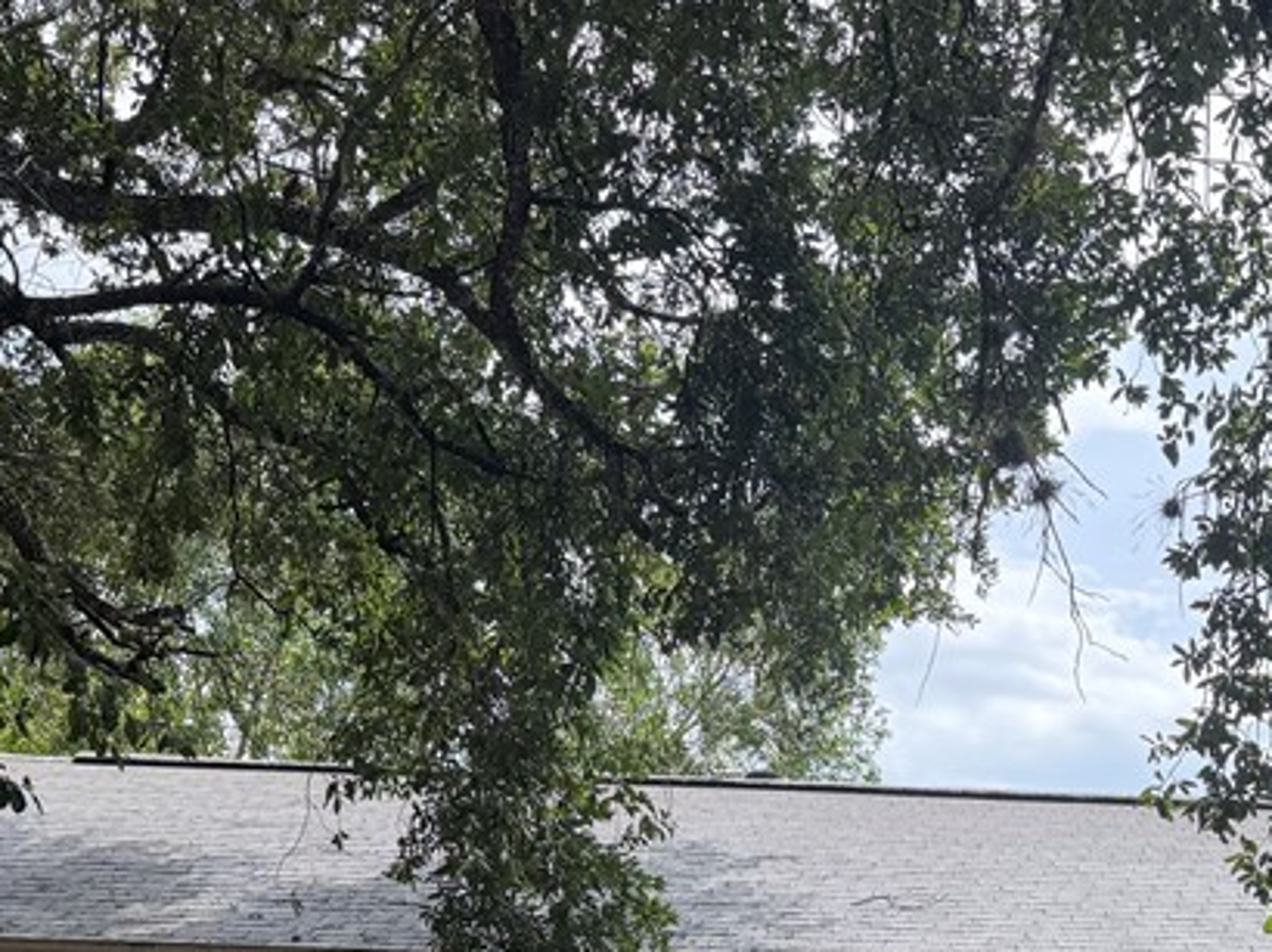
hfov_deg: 31.4
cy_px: 1185
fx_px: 2203
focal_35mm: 60
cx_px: 1011
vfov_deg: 22.2
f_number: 1.78
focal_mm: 6.76
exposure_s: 1/2053
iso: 100
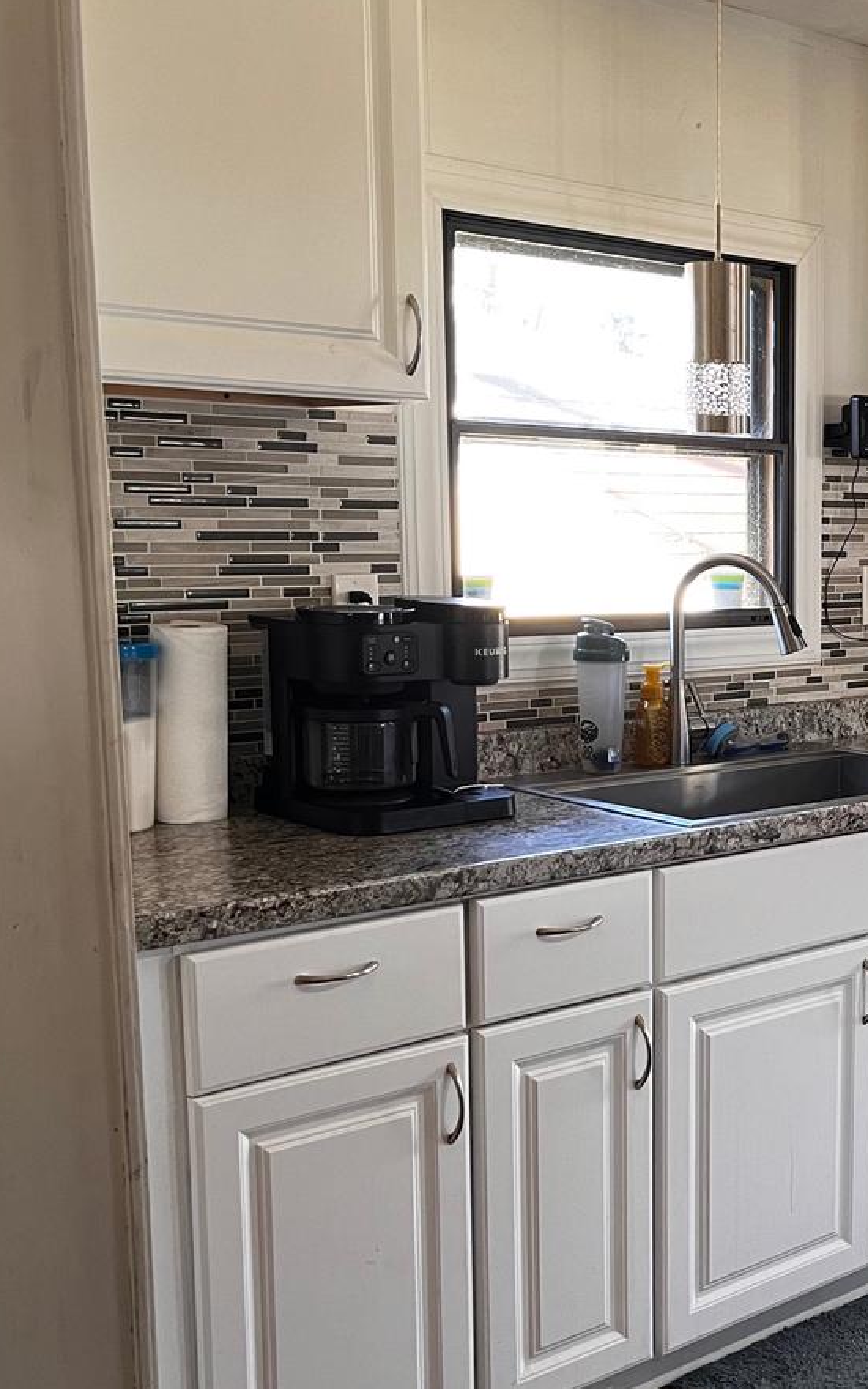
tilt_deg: -8.8
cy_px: 794
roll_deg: -0.3
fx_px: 1704
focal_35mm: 45
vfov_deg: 44.3
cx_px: 914
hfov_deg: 26.7
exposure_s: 1/60
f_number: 1.6
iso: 100
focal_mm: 5.1
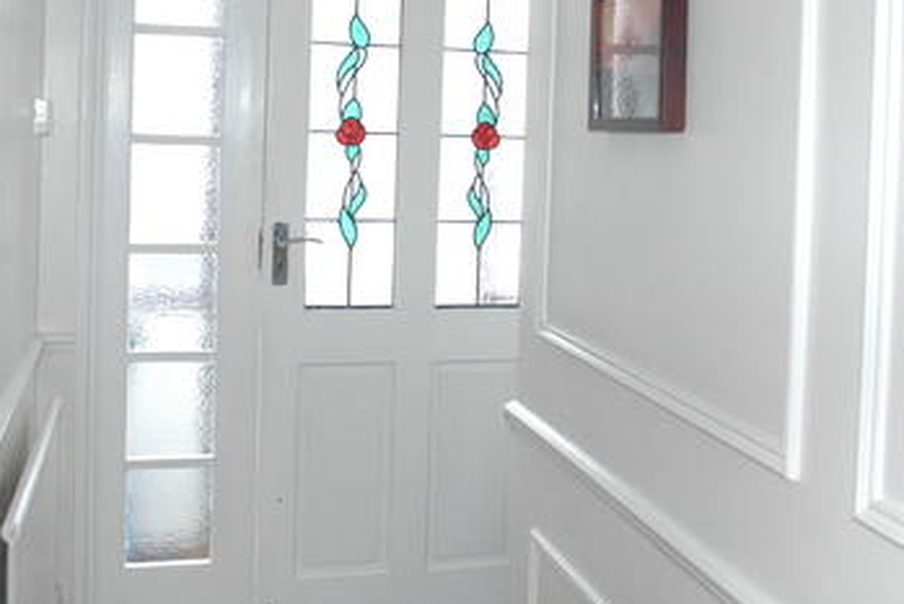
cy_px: 158
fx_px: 1206
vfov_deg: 27.7
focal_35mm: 48
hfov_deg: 40.9
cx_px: 547
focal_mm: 18
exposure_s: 1/20
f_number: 4.5
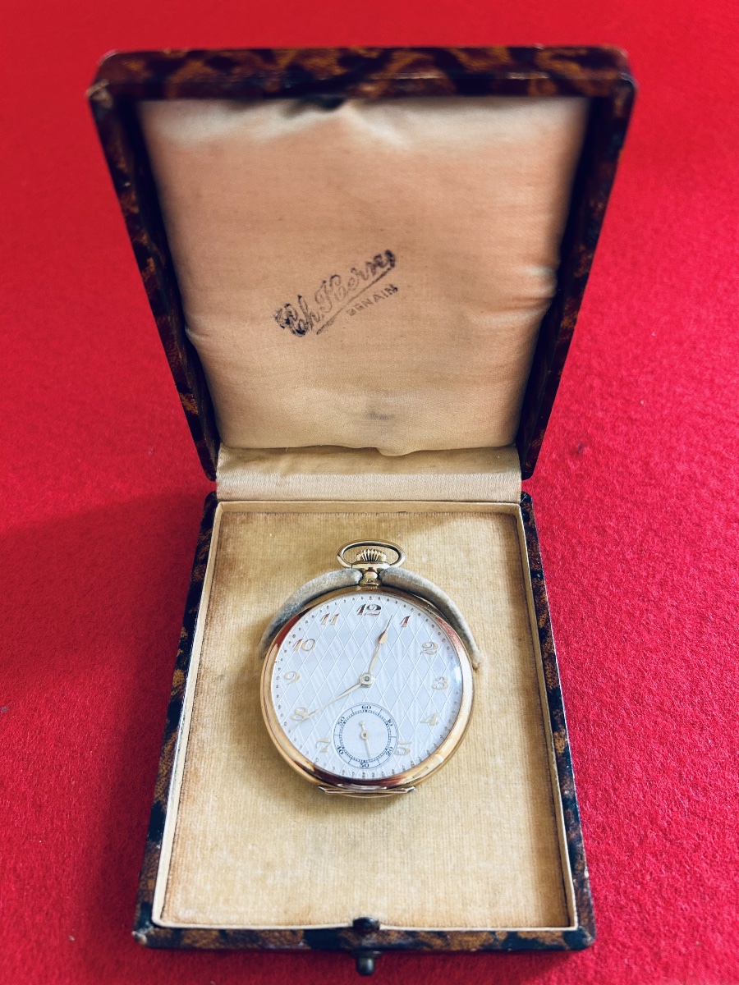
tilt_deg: -53.6
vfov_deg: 67.3
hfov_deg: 53.1
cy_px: 492
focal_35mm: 26
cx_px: 370
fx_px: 740
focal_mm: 5.7
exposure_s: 1/60
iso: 125
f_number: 1.5
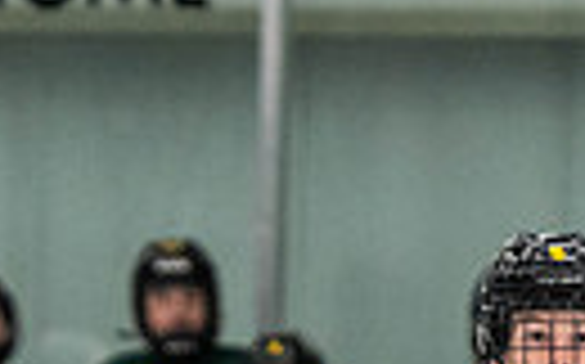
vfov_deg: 1.4
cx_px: 504
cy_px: 1034
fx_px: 14400
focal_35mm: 904
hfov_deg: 2.3
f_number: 2.8
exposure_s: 1/640
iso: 1600
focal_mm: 135
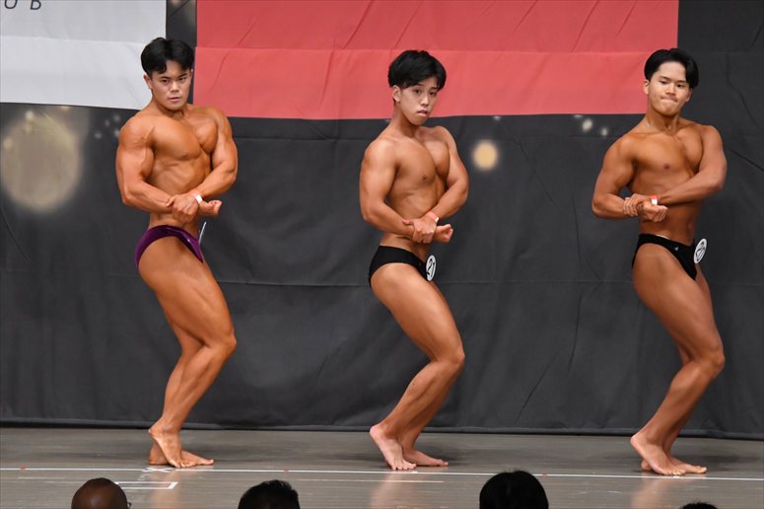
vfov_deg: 6.1
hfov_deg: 9.2
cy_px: 254
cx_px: 382
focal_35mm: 225
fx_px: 4773
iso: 5000
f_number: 5.6
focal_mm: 150
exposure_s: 1/400
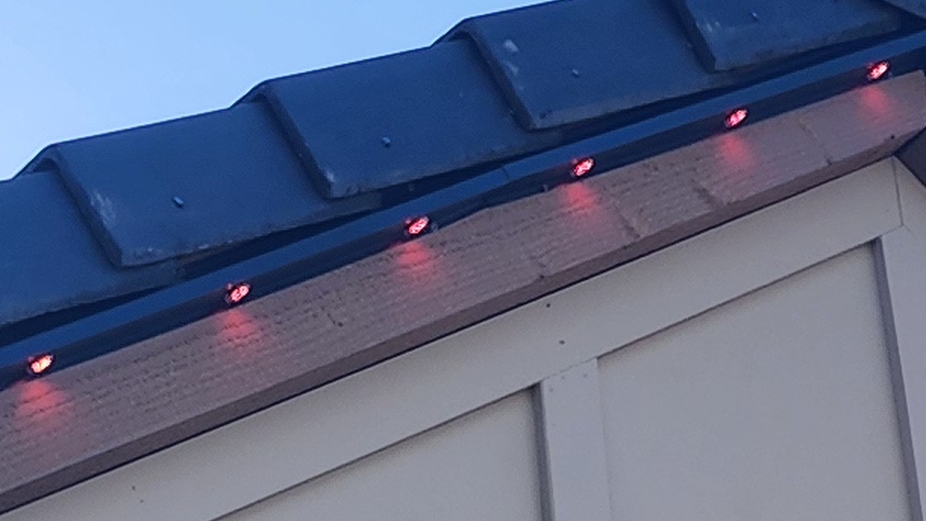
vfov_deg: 7.1
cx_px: 176
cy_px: 1106
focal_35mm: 164
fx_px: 4028
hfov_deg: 13.1
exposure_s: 1/601
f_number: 1.8
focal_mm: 6.4
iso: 12
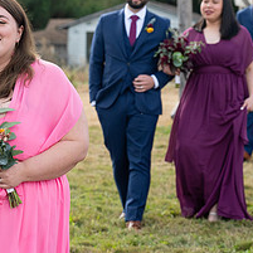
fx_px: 1480
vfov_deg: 9.8
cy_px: 147
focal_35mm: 179
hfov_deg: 9.5
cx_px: -99
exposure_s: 1/800
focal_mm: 73
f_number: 4.5
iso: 400
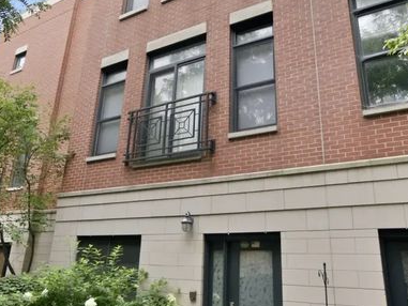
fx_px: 365
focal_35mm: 31
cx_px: 201
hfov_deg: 58.3
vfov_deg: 45.3
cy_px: 131
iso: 160
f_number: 4
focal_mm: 12
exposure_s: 1/160
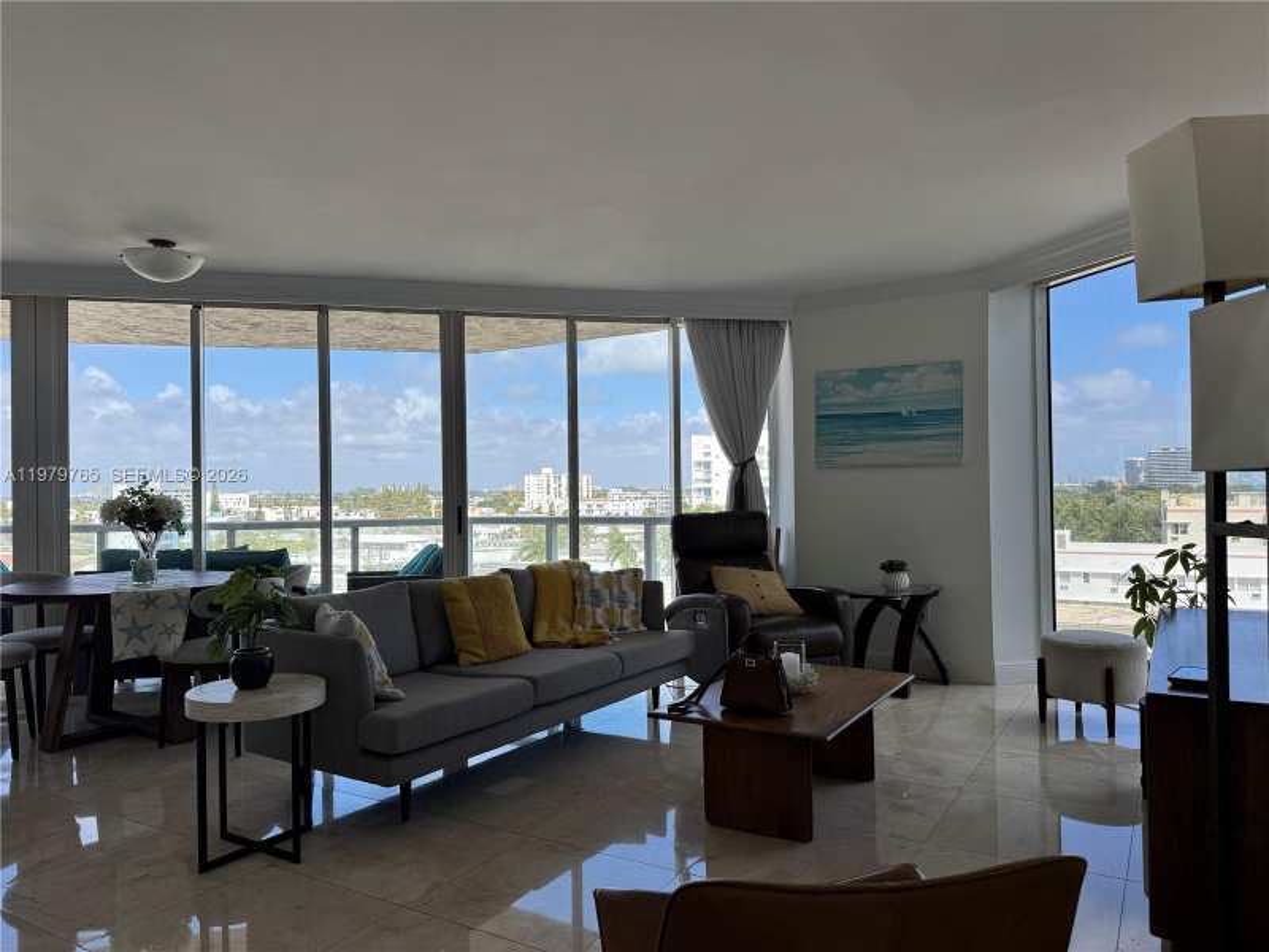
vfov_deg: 56.8
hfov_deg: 71.6
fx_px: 880
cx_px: 634
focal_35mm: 24
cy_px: 476
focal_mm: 6.76
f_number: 1.78
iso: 80
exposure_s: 1/1172
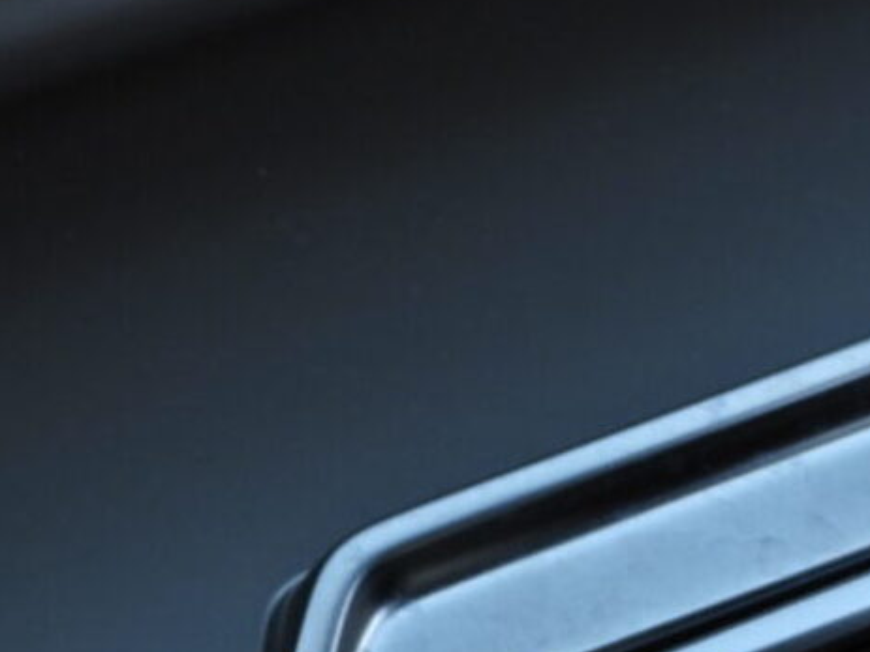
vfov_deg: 6.0
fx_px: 6181
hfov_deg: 8.0
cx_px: 222
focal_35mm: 246
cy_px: 975
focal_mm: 14.4
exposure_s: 1/200
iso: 100
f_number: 5
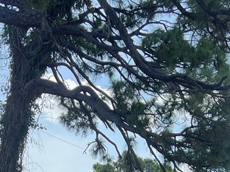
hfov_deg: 18.5
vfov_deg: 12.5
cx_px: 34
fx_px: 698
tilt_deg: -3.6
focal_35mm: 105
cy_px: 336
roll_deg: -2.8
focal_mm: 5.7
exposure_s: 1/1934
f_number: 1.5
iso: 50
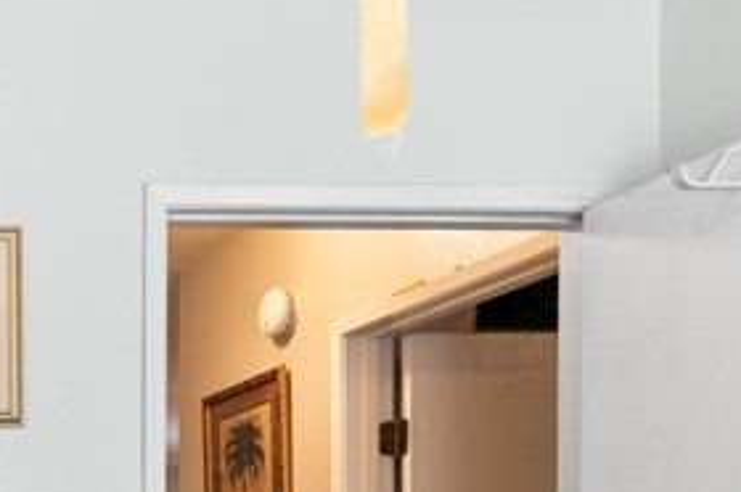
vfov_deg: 19.0
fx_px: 1357
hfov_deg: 23.4
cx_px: -415
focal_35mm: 66
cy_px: 640
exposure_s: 1/10
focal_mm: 17
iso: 500
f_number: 8
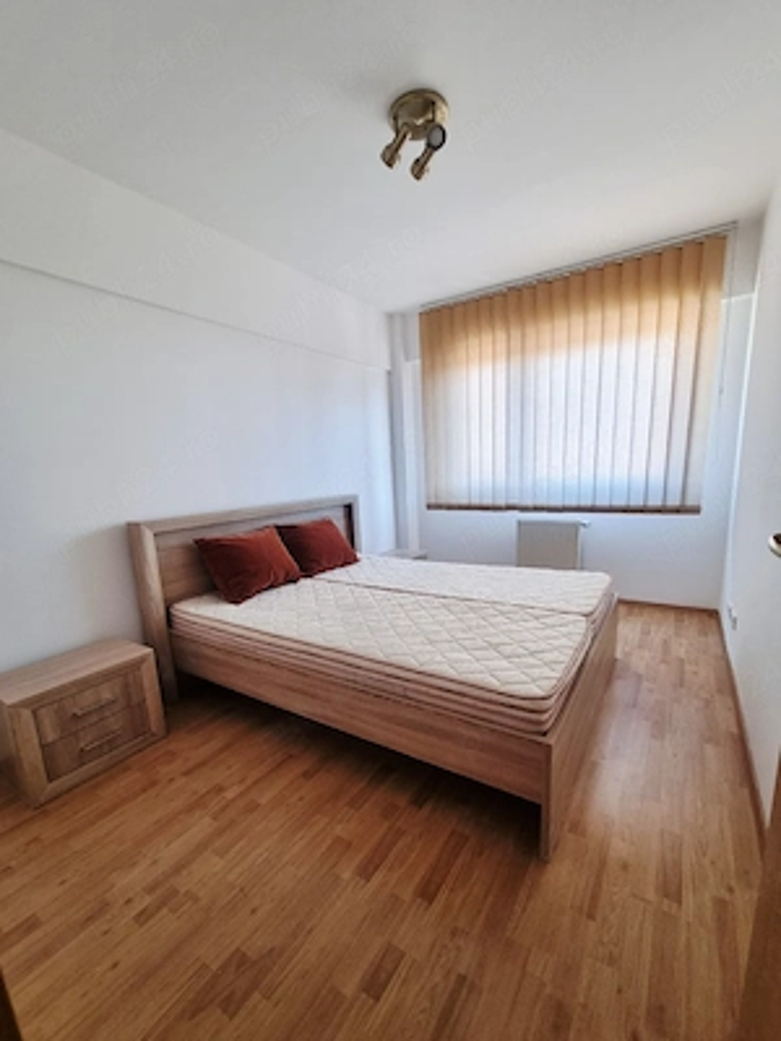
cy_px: 520
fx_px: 391
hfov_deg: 89.9
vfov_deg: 106.2
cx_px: 390
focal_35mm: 13
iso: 100
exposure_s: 1/50
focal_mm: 2.2
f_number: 2.2
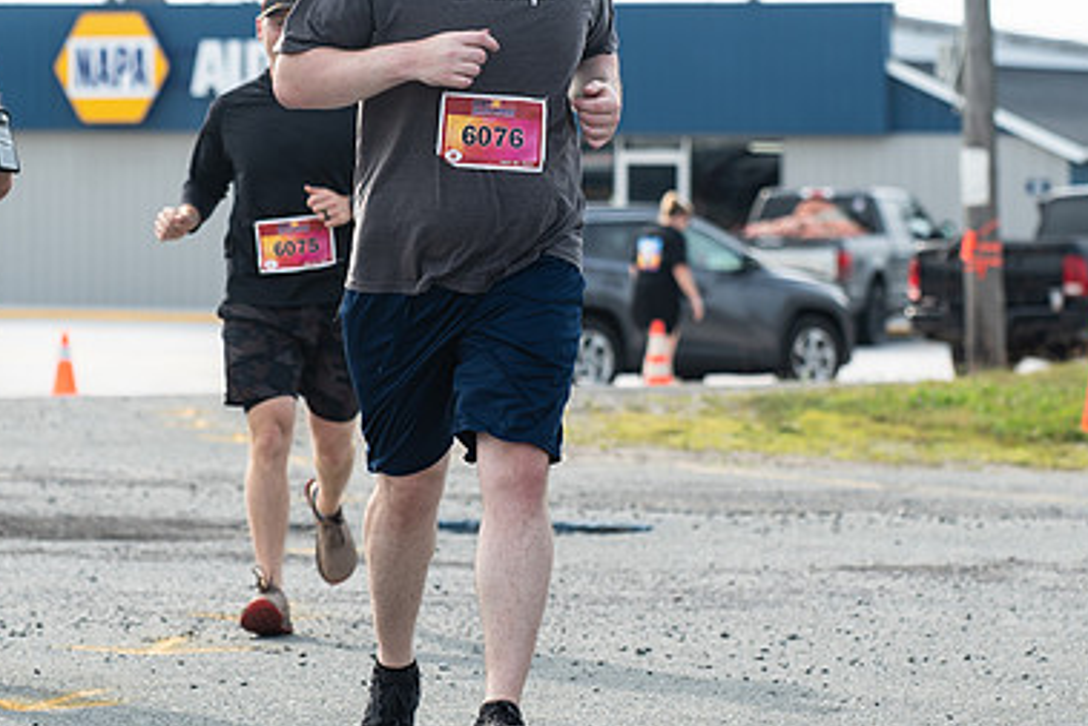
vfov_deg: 6.4
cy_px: 90
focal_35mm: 215
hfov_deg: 9.6
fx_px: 6500
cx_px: 445
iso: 250
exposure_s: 1/1000
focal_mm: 105
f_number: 4.5
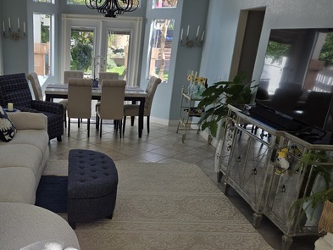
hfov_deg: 46.4
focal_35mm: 39
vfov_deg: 36.0
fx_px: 375
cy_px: 186
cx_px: 90
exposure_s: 1/452
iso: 25
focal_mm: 5.4
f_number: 1.8
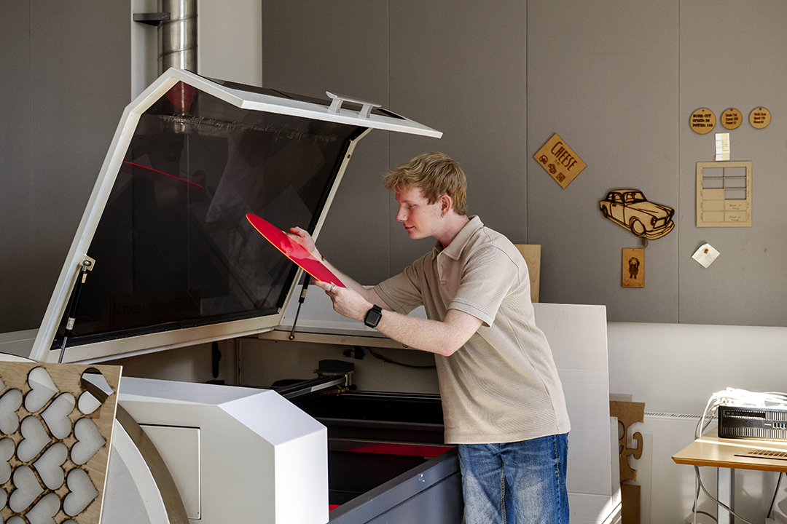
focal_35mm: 51
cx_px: 394
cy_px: 262
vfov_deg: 26.5
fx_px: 1115
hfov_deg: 38.9
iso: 1250
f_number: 5.6
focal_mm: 51
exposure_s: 1/160
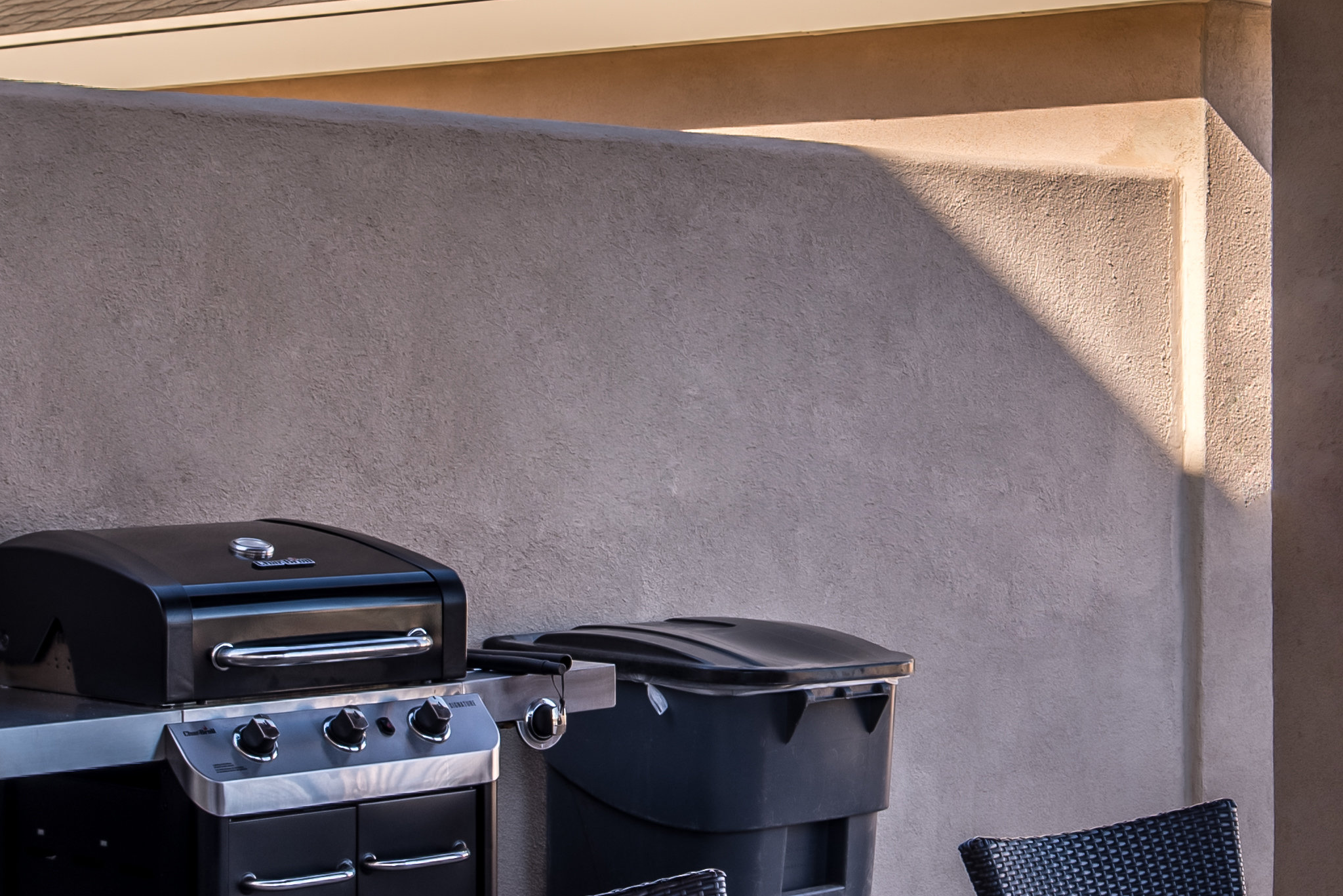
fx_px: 3209
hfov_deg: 23.5
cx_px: 875
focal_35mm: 86
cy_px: 1152
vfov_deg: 15.2
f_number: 7.1
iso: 100
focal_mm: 24
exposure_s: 1/500
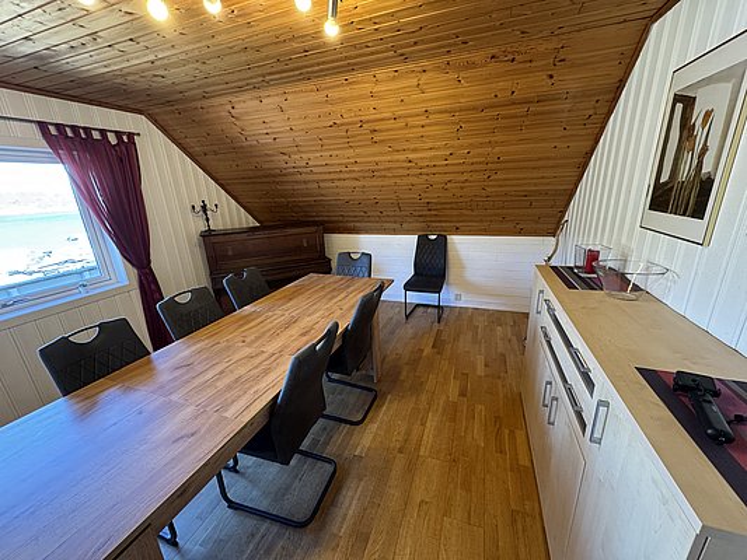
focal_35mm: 14
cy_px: 280
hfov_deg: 102.1
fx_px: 302
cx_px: 374
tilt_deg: -17.1
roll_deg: +2.0
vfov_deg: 85.7
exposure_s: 1/50
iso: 200
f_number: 2.2
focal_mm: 2.22
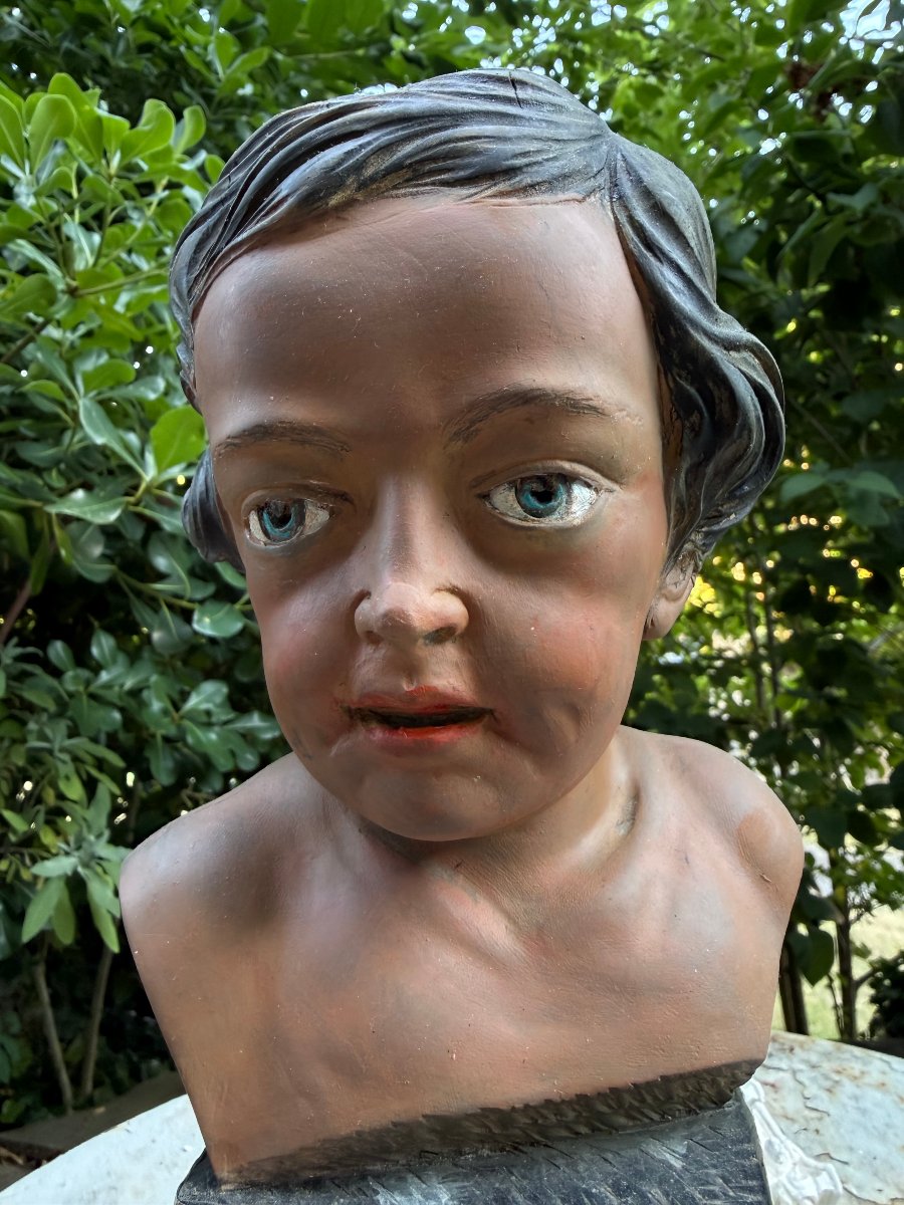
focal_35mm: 24
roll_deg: +2.5
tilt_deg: +4.0
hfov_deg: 56.8
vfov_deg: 71.6
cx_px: 452
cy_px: 602
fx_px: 836
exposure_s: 1/105
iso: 320
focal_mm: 2.22
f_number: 2.2
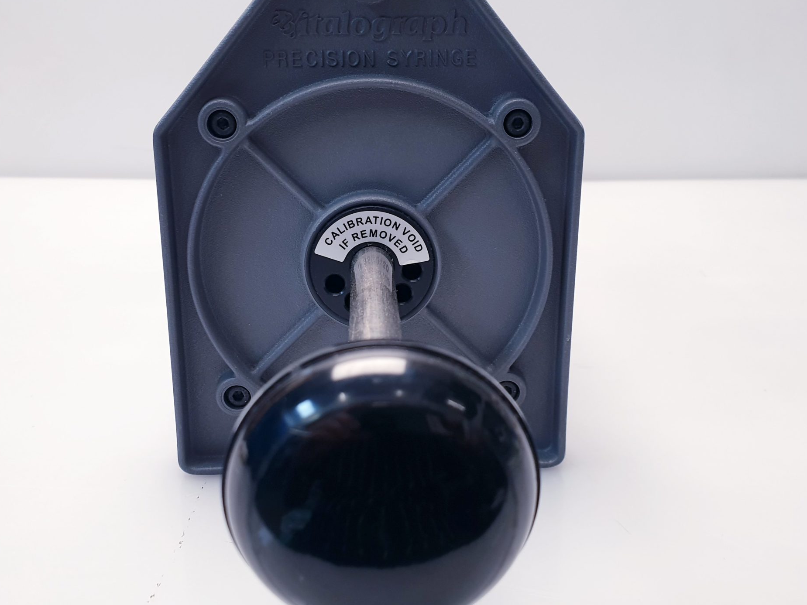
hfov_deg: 51.3
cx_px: 378
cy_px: 267
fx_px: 839
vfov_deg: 39.6
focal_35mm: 36
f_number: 2.4
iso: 80
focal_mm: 4.3
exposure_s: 1/50
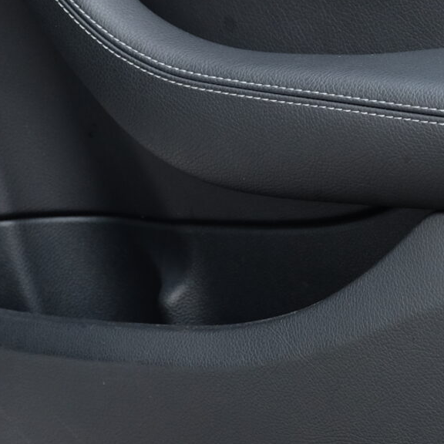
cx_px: 646
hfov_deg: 11.2
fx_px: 2191
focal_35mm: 151
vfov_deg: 11.5
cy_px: 0
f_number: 3.2
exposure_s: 1/100
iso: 400
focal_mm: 26.5
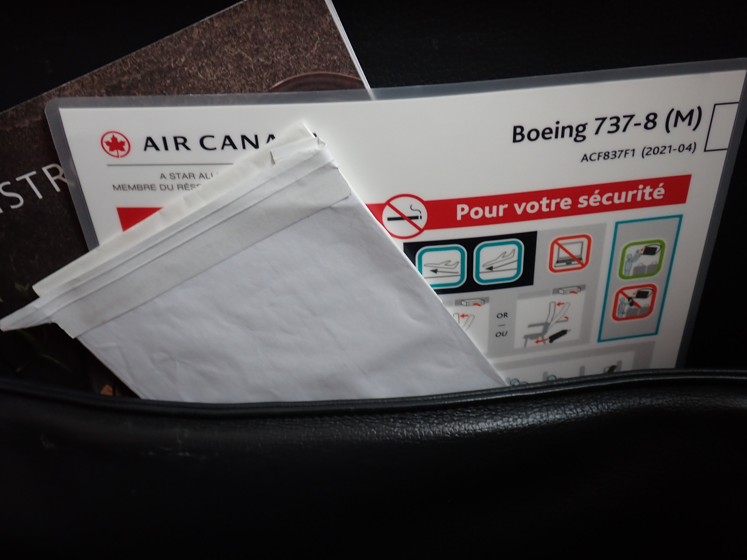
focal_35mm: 36
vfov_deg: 39.7
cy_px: 280
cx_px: 374
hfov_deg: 51.4
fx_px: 777
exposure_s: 1/60
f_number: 2.5
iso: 200
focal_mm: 6.37
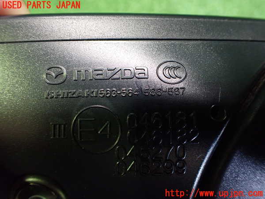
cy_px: 100
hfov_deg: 60.0
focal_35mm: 30
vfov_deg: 46.8
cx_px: 132
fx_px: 230
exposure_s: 1/30
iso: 800
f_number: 2.3
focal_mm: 5.4
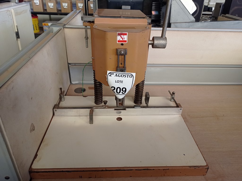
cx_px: 121
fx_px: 196
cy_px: 90
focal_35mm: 28
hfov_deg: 63.5
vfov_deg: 49.7
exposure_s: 1/120
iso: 118
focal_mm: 4.7
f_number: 1.79
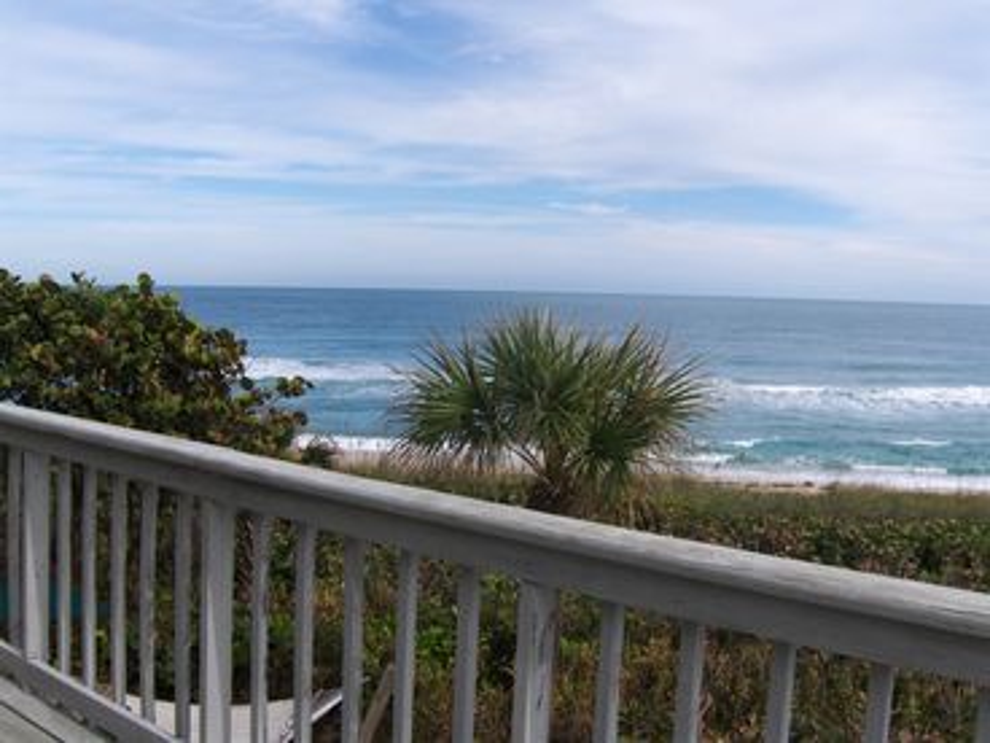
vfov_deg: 40.7
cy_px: 372
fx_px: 1001
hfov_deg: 52.6
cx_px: 495
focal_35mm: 35
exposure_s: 1/435
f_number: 6.9
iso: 100
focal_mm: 7.5
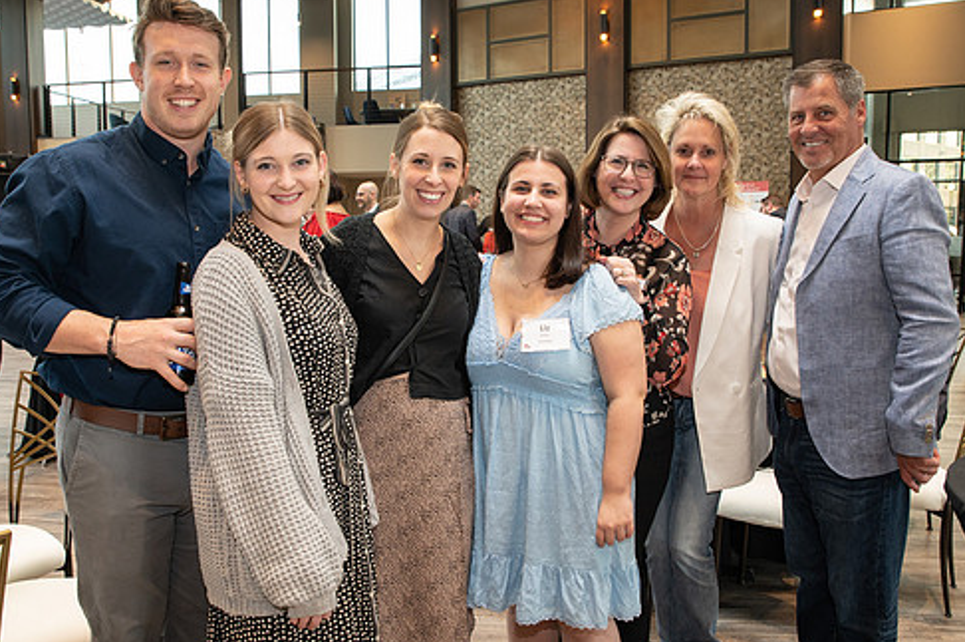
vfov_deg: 43.5
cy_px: 324
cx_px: 444
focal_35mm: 30
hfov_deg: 61.9
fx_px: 803
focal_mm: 24
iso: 1250
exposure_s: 1/100
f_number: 4.5
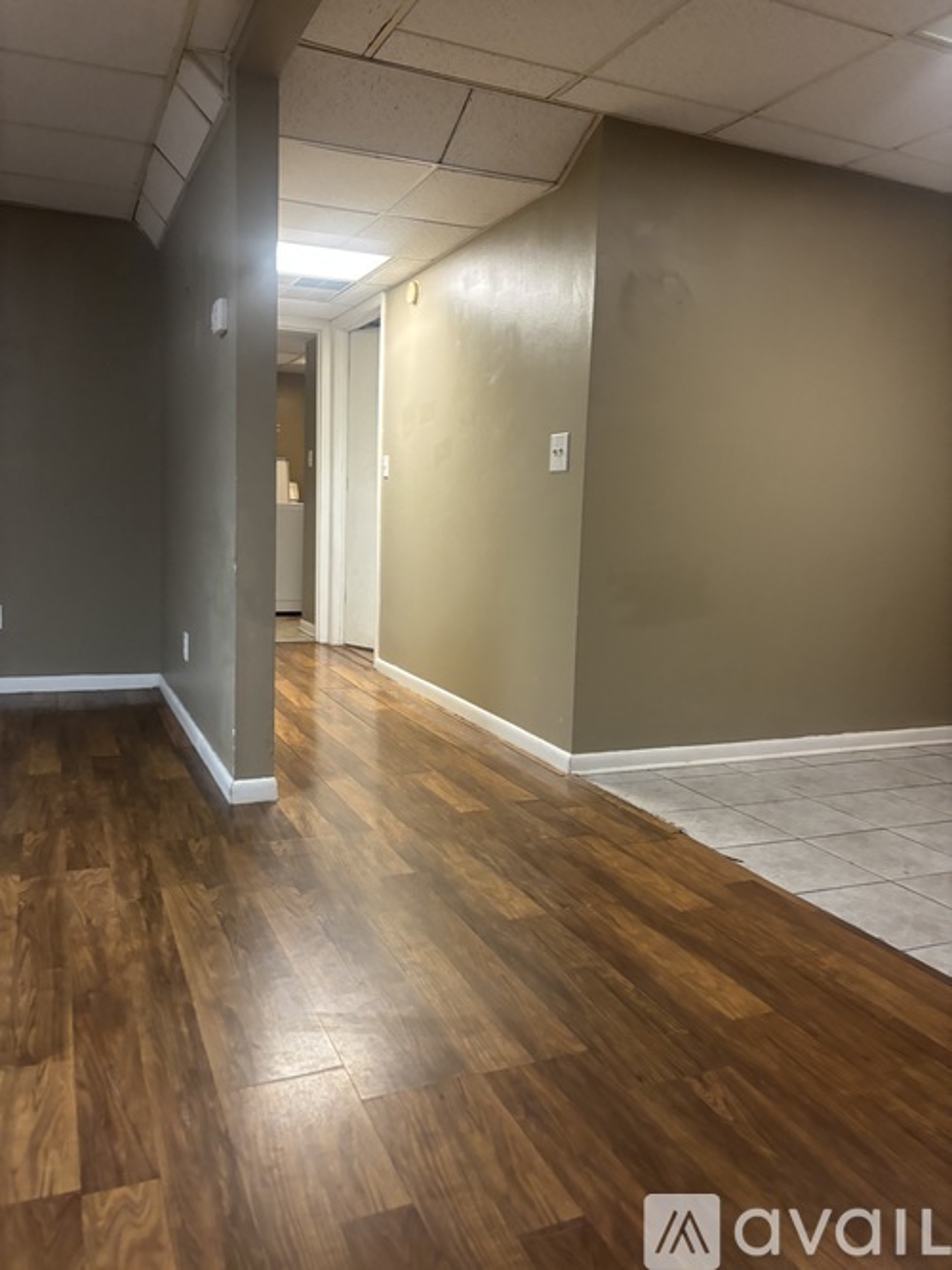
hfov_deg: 53.0
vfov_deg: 67.3
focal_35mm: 26
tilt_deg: -6.2
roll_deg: -1.6
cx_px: 476
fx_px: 954
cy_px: 635
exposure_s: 1/60
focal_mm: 5.96
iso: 320
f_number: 1.6
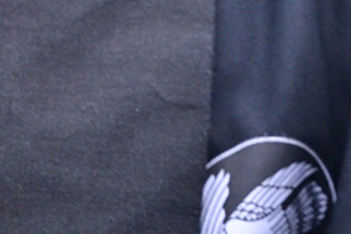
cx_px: 670
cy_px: -326
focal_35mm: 246
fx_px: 2398
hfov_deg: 8.0
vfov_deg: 5.4
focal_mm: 32
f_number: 8
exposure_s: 1/100
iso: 400
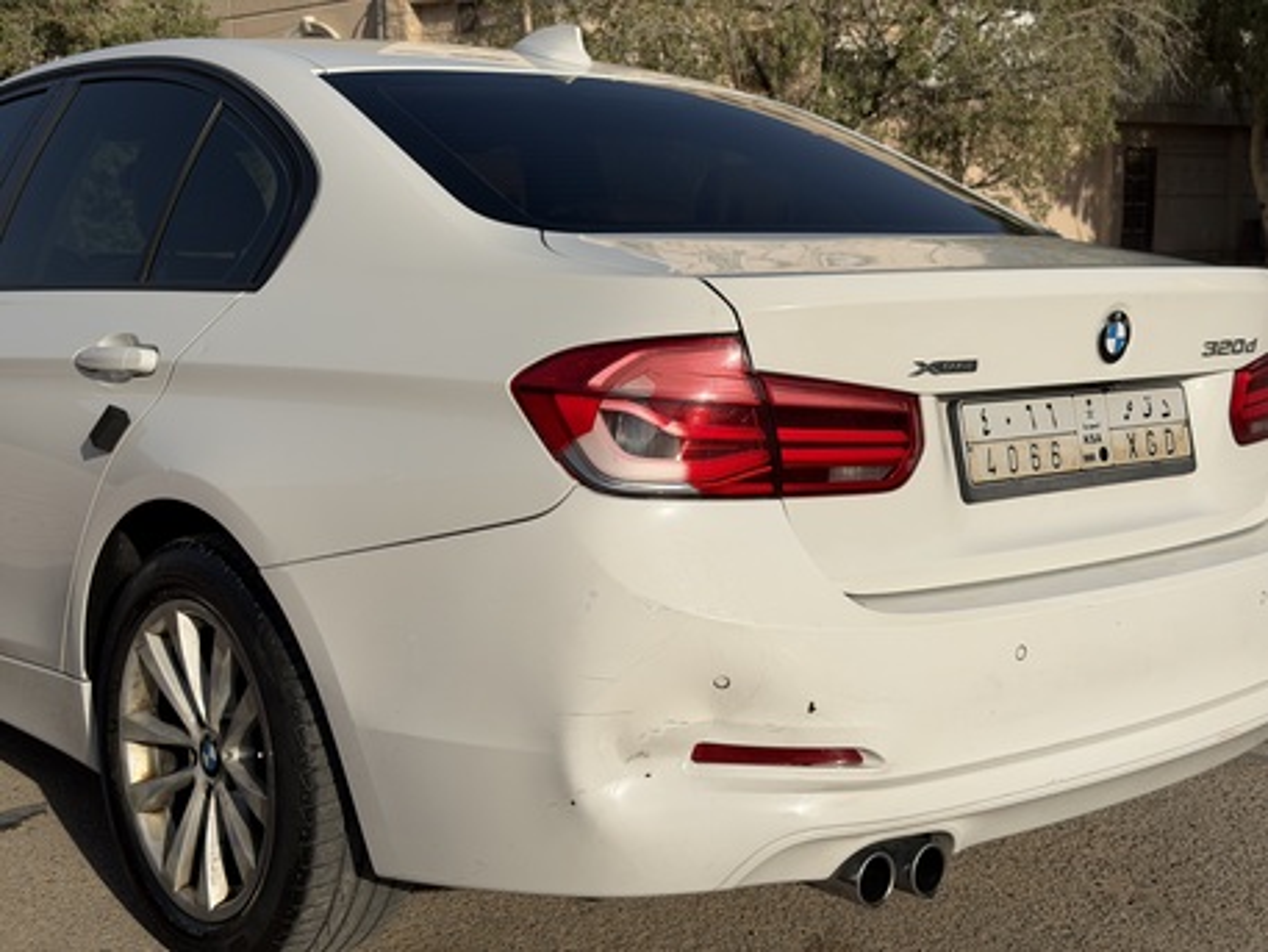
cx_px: 634
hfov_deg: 39.6
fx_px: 1759
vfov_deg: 30.3
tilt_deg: -9.7
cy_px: 476
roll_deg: +1.3
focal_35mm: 48
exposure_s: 1/11364
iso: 64
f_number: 1.78
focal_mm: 6.76
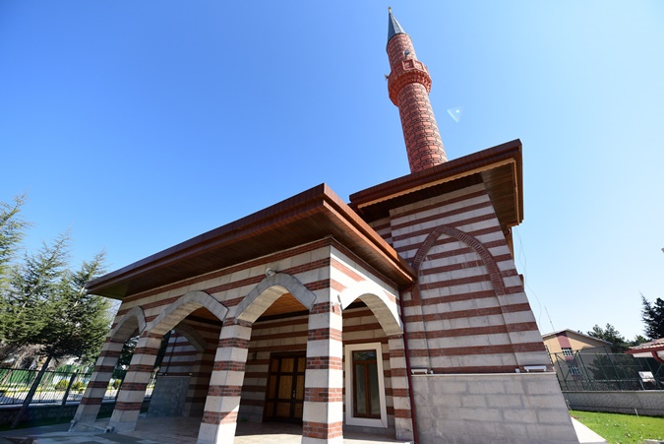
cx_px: 332
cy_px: 222
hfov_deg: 104.2
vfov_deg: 81.3
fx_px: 258
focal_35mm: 14
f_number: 4.5
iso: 250
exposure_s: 1/1250
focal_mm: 14
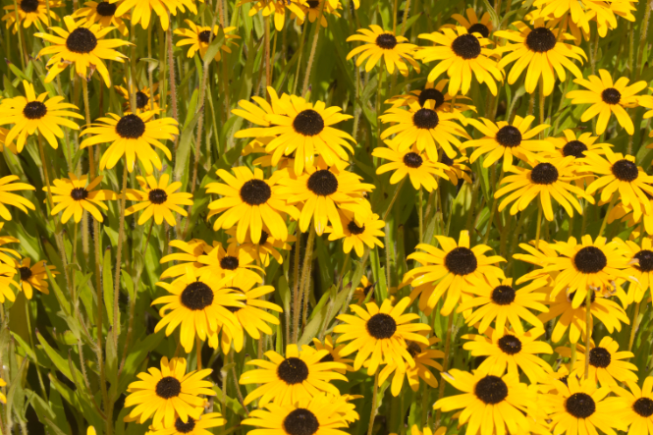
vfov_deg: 9.2
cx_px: 338
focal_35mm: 149
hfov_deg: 13.8
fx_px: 2700
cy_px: 156
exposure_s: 1/320
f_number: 10
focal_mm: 55
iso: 100
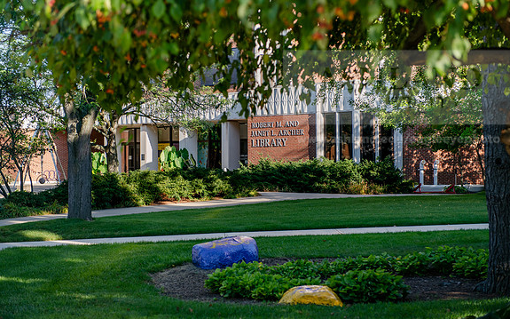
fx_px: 1000
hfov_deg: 28.6
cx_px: 256
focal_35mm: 72
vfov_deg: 18.1
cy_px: 158
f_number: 4
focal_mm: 70
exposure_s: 1/400
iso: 100
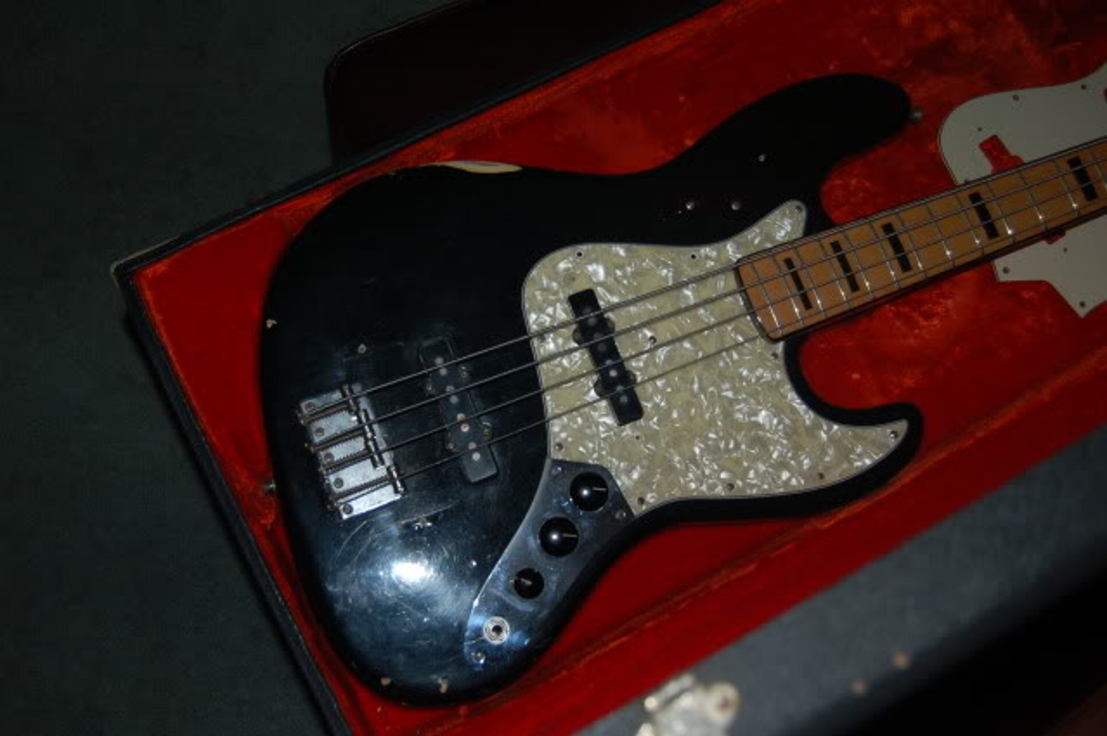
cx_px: 554
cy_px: 368
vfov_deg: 34.2
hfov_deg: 49.6
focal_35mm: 39
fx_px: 1198
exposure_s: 1/60
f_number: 4
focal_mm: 26
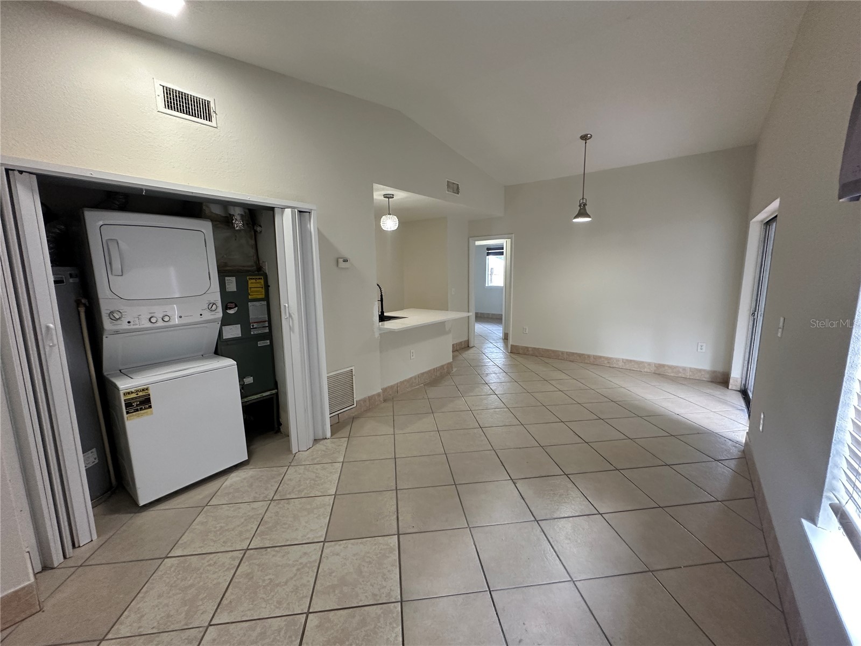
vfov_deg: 85.7
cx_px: 430
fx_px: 348
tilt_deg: -7.8
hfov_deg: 102.1
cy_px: 323
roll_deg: +0.8
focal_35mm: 14
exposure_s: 1/120
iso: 250
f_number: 2.2
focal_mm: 2.22
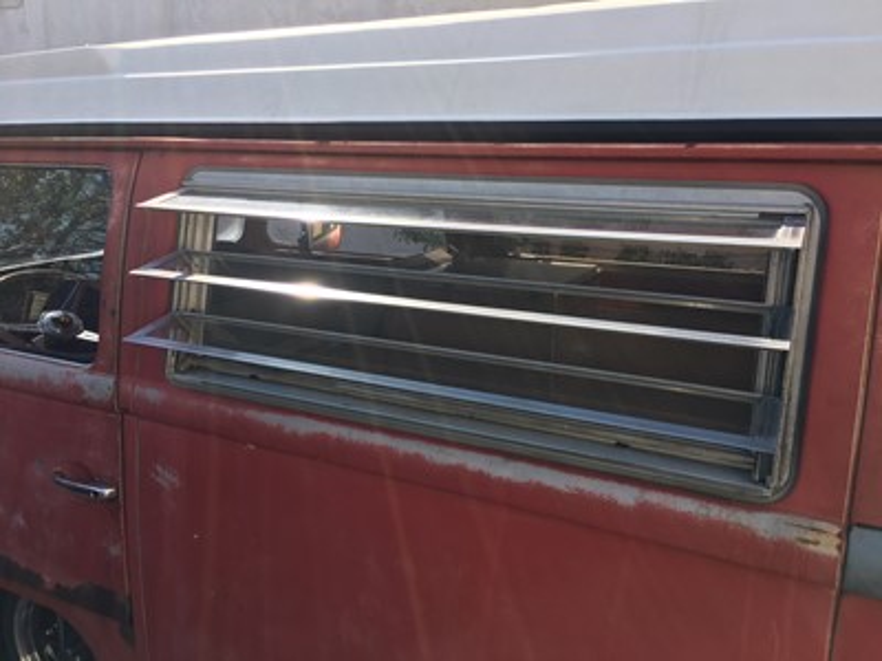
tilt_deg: -12.8
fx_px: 739
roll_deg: -3.4
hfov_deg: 61.7
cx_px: 441
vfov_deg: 48.2
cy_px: 330
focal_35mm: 29
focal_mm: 4.15
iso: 25
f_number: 2.2
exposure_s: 1/463
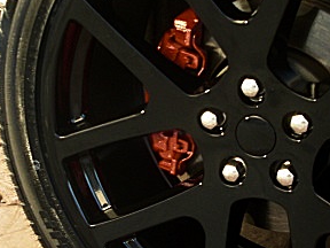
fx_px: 763
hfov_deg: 24.4
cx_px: 166
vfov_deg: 18.4
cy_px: 122
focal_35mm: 80
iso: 200
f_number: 2.8
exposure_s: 1/125
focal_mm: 6.3
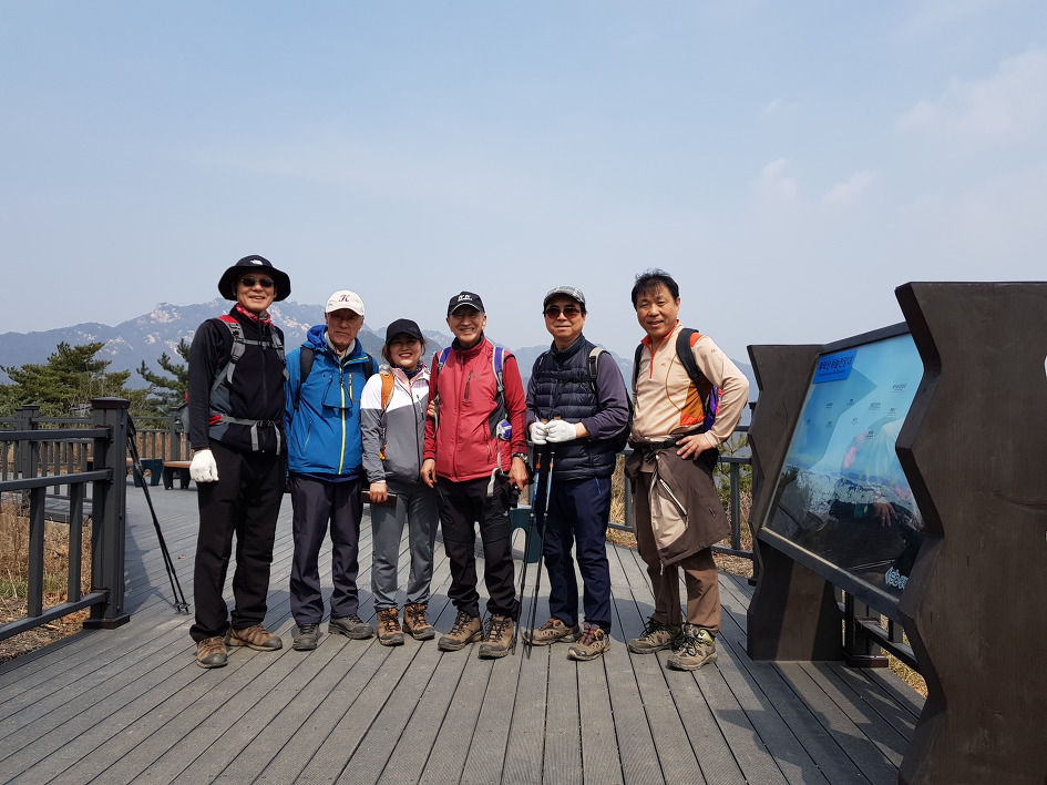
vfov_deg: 53.0
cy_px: 392
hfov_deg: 67.3
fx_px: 786
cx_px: 524
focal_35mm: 26
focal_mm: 4.3
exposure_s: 1/2376
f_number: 1.7
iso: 40
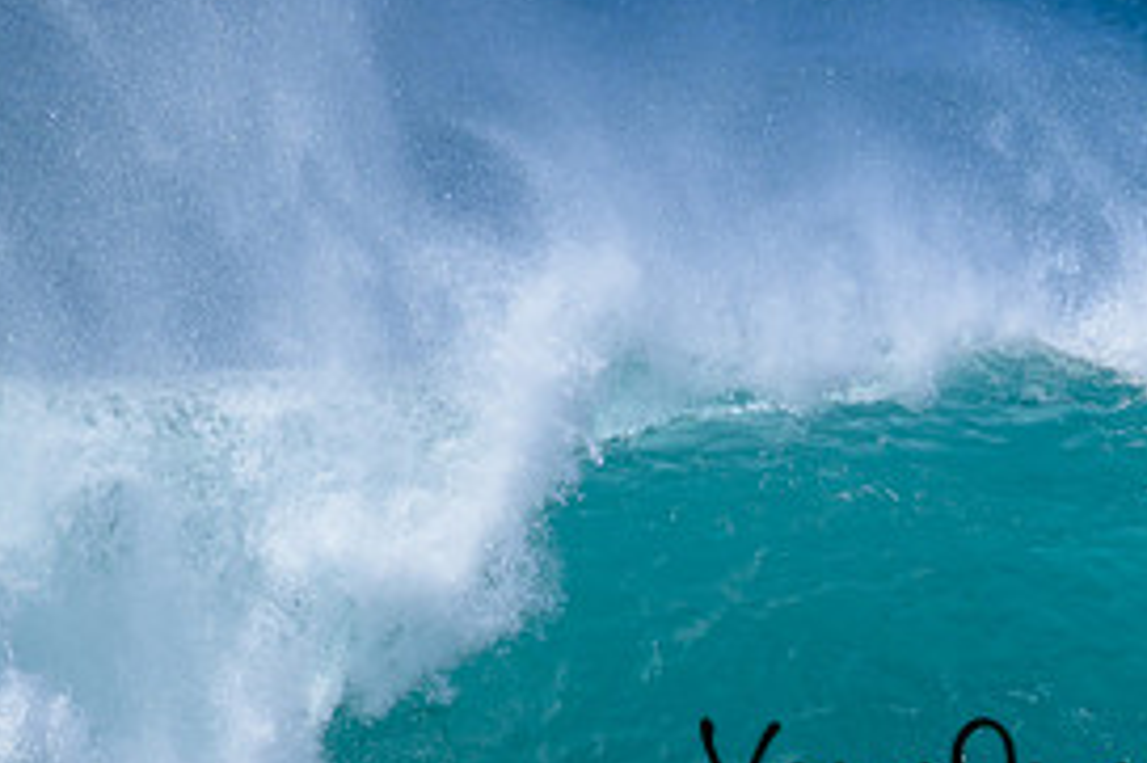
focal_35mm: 1196
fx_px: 38081
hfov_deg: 1.7
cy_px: 748
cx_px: 1134
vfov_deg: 1.1
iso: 560
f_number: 8
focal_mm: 560
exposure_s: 1/2000
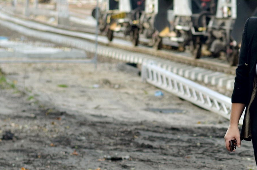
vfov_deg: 8.2
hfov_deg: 12.1
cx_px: 284
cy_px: 122
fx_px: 1190
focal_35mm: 167
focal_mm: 50
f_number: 2.8
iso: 100
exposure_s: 1/320
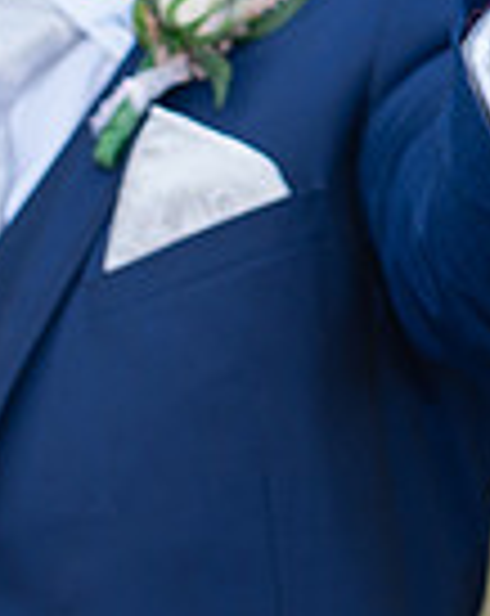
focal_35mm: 242
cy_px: -232
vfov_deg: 7.9
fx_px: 4402
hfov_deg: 6.3
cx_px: 567
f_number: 4
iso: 100
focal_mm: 35
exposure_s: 1/250
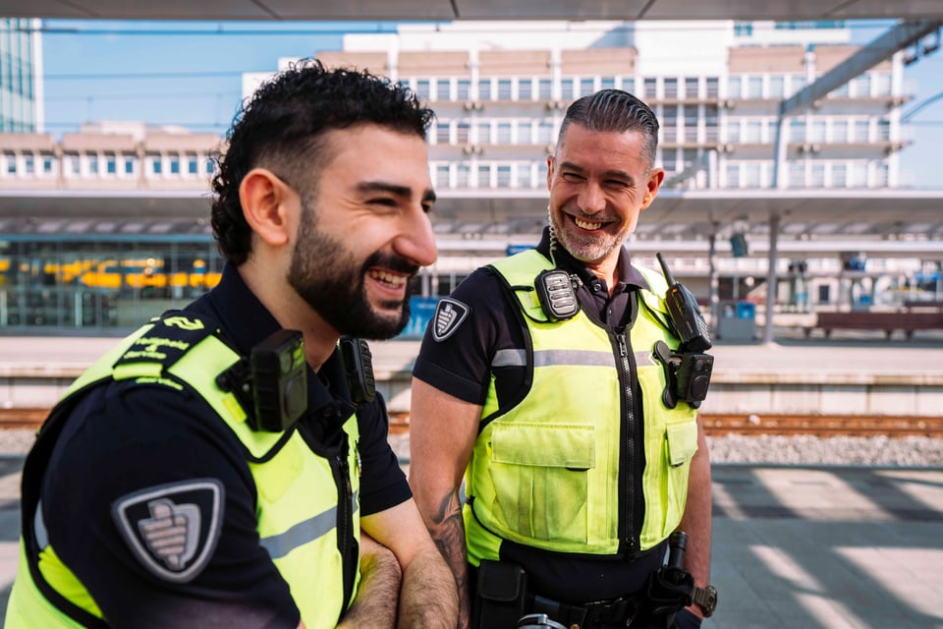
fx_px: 733
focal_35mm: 28
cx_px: 472
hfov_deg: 65.5
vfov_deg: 46.4
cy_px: 314
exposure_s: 1/800
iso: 160
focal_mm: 28
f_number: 3.2
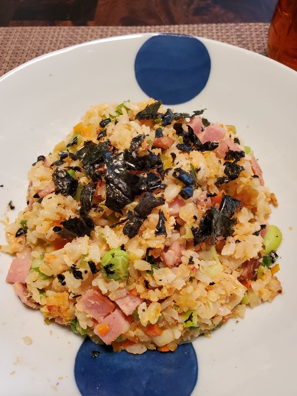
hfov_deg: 53.1
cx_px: 148
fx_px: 297
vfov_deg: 67.3
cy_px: 198
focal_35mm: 26
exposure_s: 1/40
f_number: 2.4
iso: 400
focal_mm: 4.3
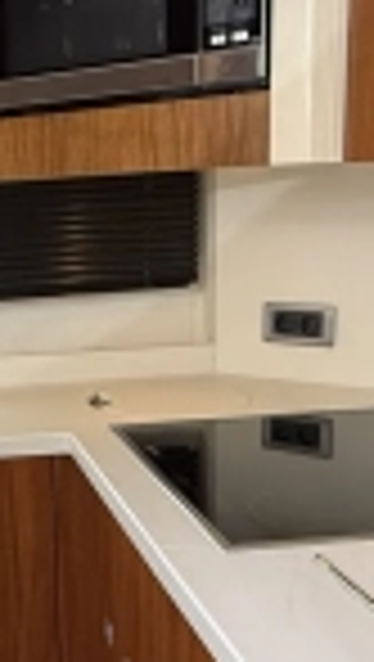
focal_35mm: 57
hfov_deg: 20.0
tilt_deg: -11.1
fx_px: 1002
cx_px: -63
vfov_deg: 36.5
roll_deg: +2.4
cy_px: 390
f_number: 2.2
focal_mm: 2.22
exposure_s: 1/99
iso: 200
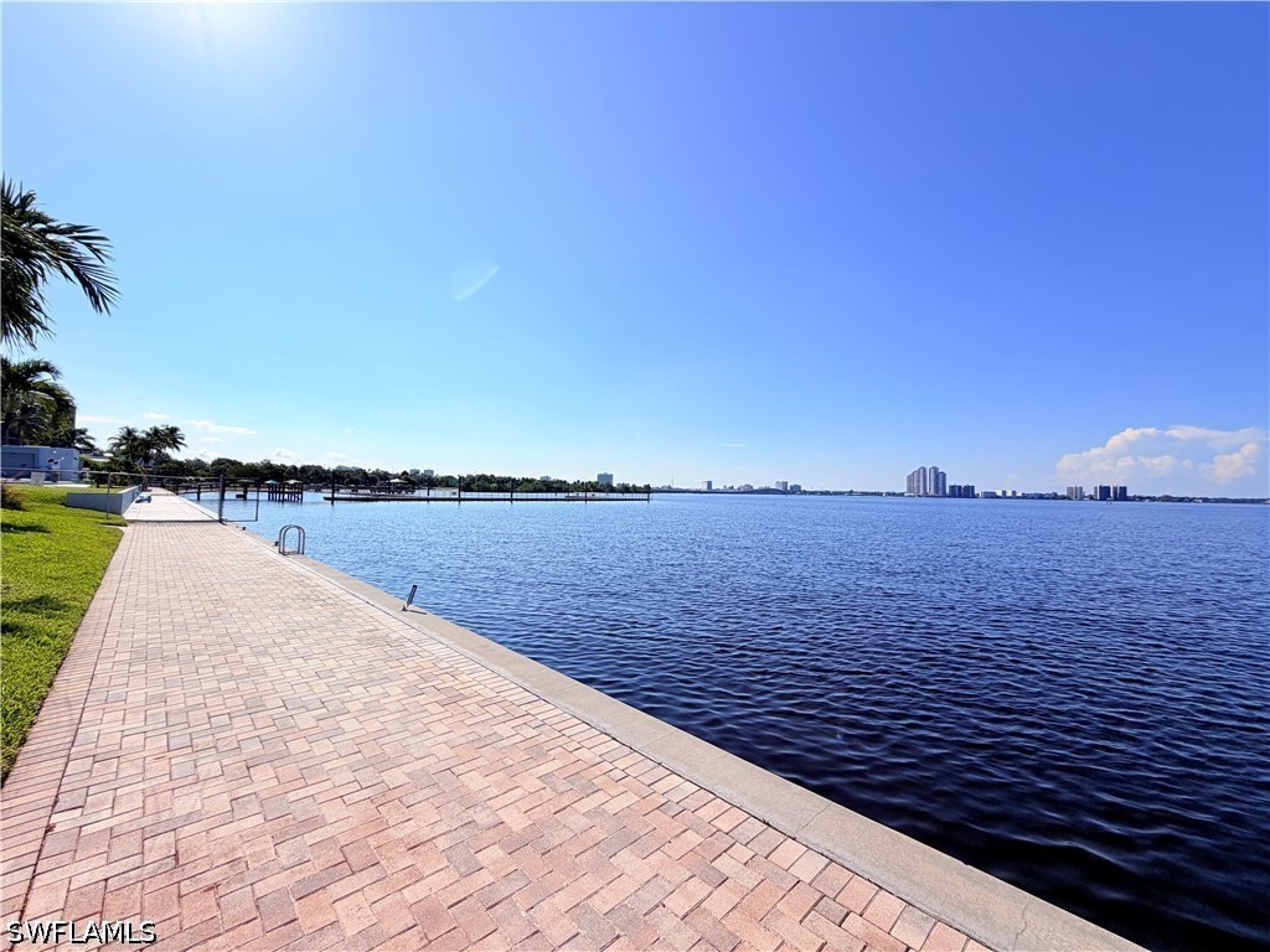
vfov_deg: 85.7
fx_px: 514
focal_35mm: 14
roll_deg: -2.7
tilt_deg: -0.8
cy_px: 476
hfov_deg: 102.1
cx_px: 635
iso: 20
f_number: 2.2
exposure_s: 1/1961
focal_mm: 2.22
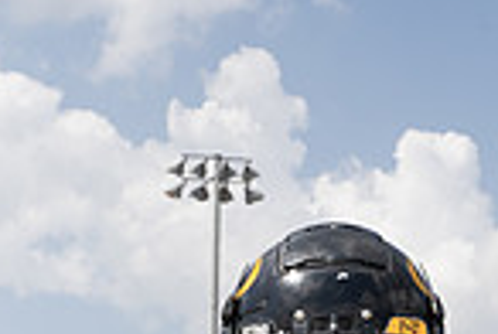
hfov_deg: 16.2
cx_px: 167
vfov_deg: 9.8
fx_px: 1747
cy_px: 753
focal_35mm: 126
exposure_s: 1/250
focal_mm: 41
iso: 160
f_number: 11
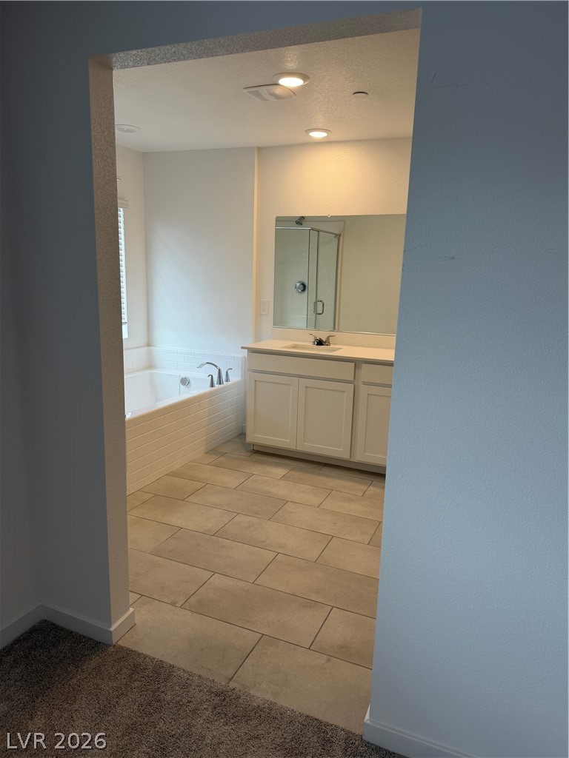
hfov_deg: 56.8
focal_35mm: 24
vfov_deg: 71.6
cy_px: 379
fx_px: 526
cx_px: 284
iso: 80
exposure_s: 1/120
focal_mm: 6.76
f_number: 1.78
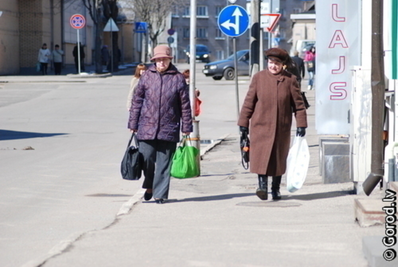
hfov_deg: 9.4
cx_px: 199
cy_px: 134
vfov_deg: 6.3
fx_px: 2408
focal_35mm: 218
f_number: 5.6
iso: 320
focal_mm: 145
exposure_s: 1/1500
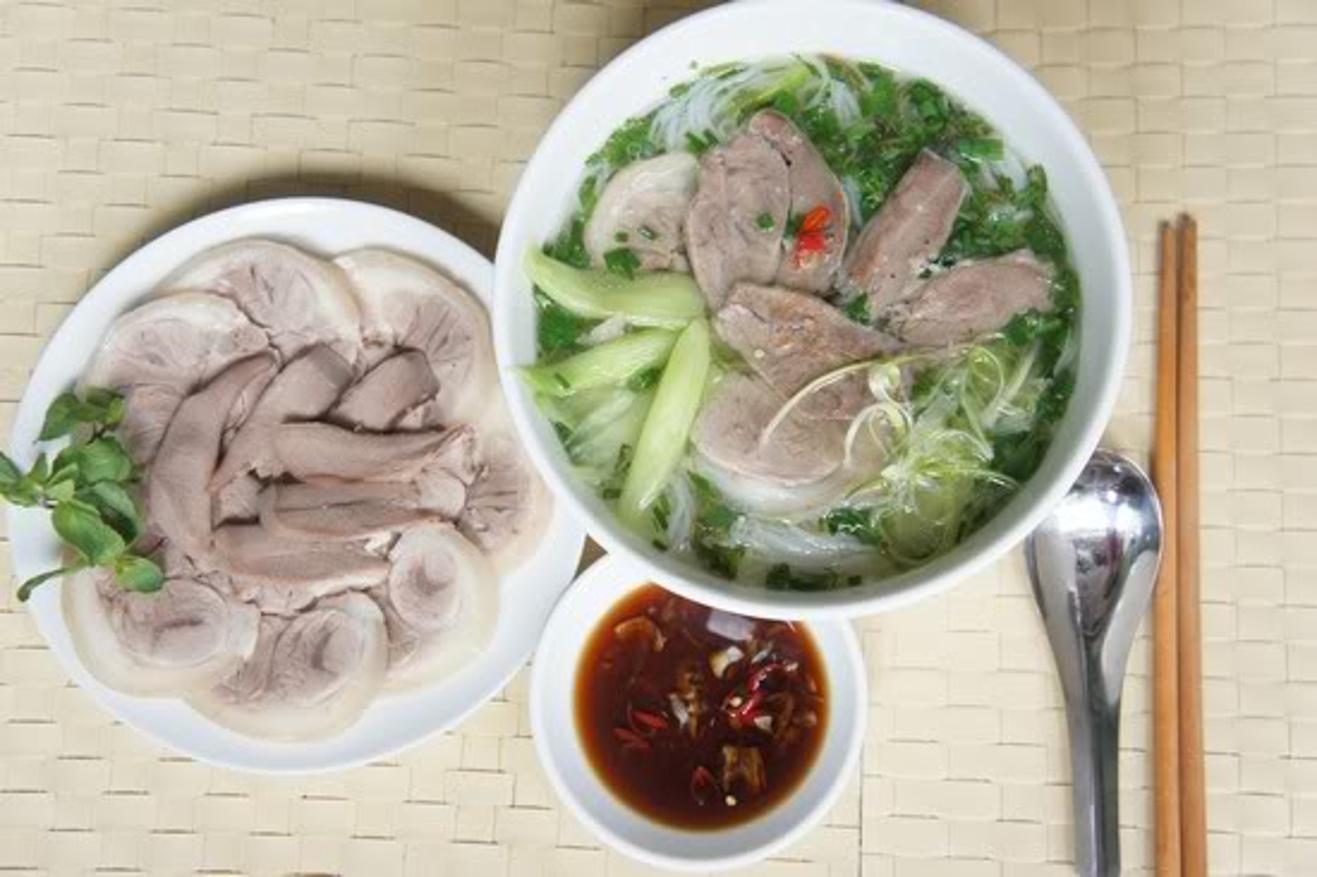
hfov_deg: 35.1
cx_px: 658
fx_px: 2084
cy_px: 438
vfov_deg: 23.8
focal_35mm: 57
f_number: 4.5
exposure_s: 1/60
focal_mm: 38
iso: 200
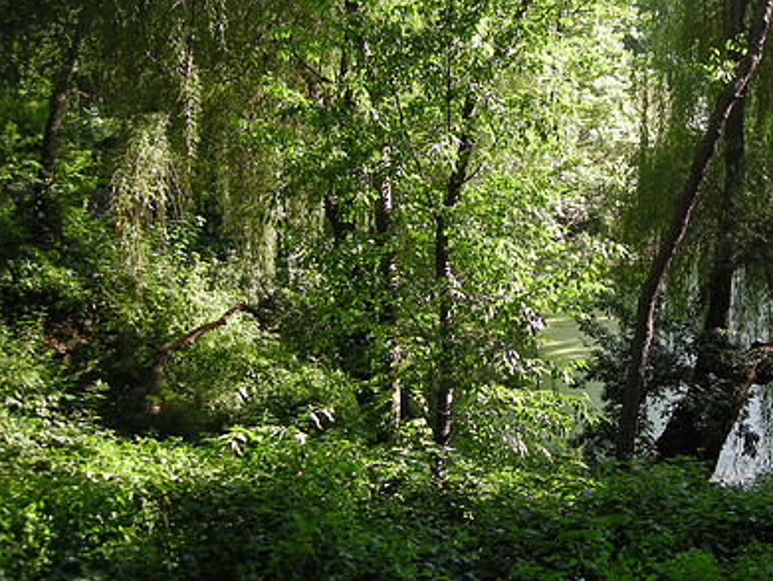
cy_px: 181
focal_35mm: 52
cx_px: 547
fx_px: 1162
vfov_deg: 27.8
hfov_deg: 36.2
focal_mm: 5.7
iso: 50
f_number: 2.8
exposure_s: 1/113
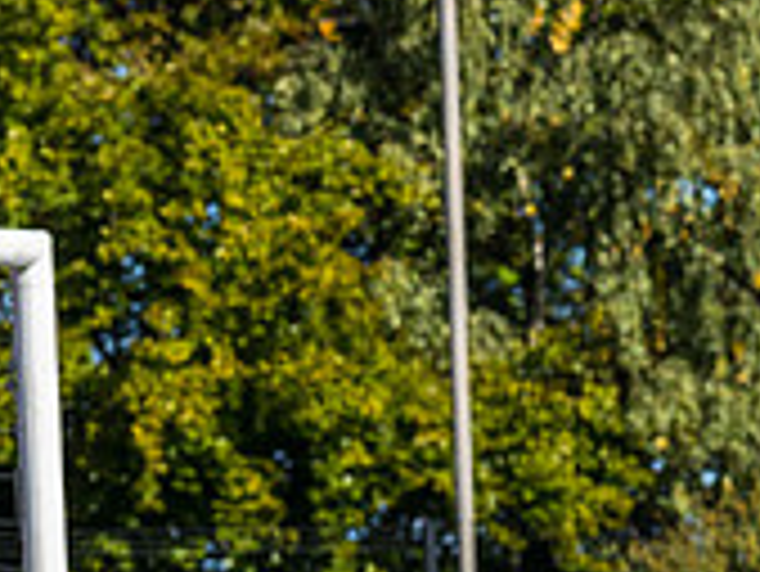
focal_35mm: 725
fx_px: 15929
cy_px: 697
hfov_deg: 2.7
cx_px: -577
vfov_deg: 2.1
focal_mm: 135
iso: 400
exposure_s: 1/2000
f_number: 6.3
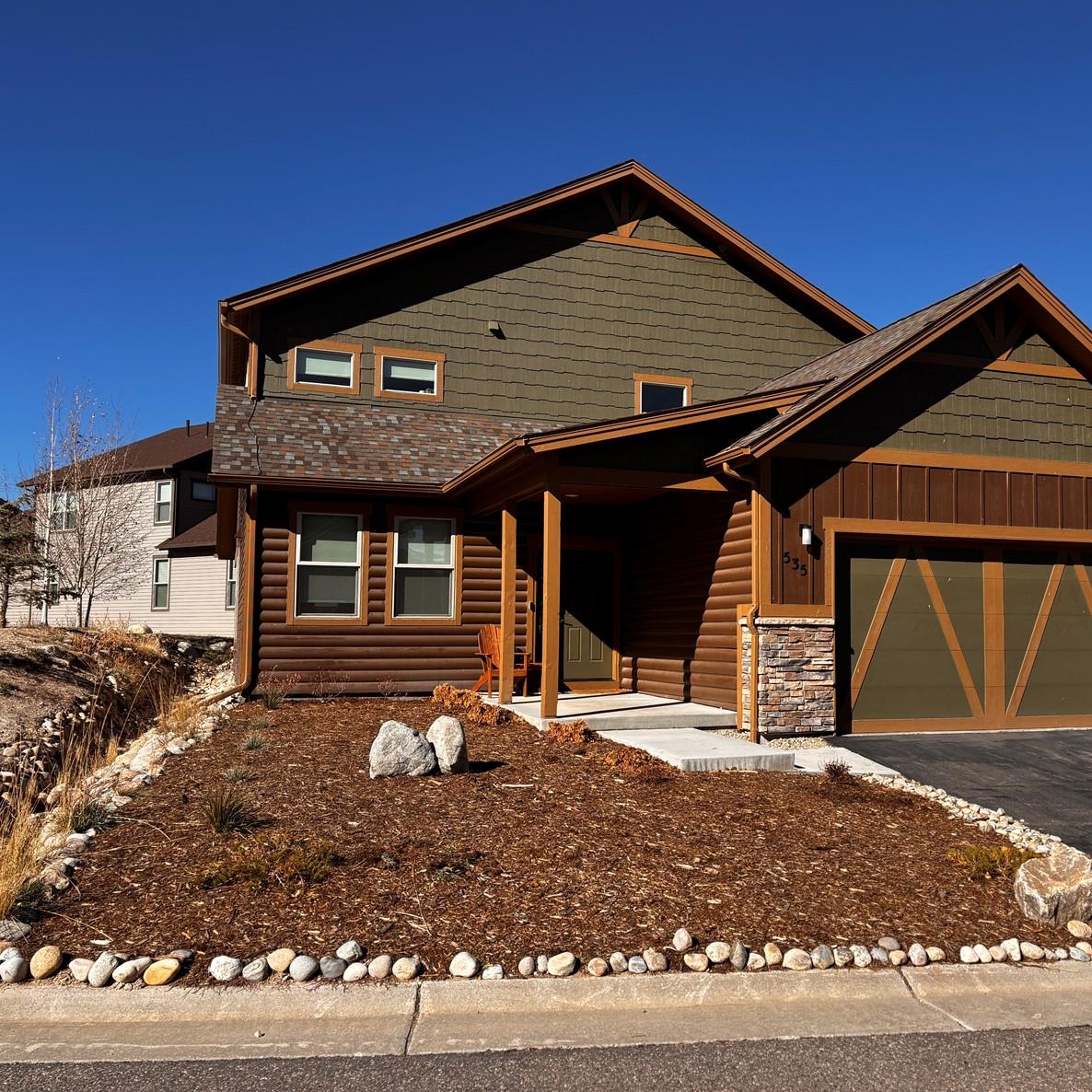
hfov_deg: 52.1
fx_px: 1106
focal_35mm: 31
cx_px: 670
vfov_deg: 52.5
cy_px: 541
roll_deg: -0.5
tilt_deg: +5.1
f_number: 1.6
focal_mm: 5.96
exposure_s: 1/2933
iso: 50
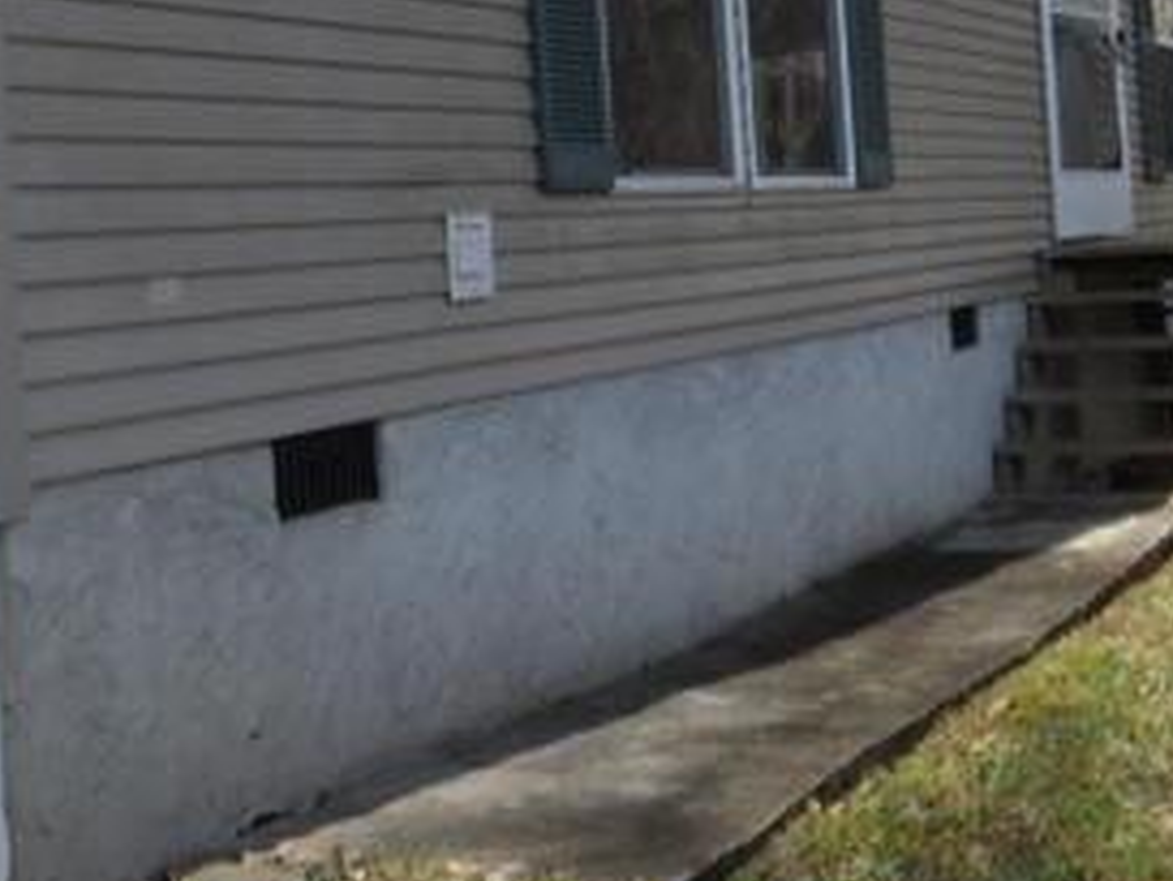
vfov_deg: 20.2
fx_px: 2441
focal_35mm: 72
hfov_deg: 26.4
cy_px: 138
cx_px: 993
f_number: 3.7
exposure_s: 1/500
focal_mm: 6.8
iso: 120
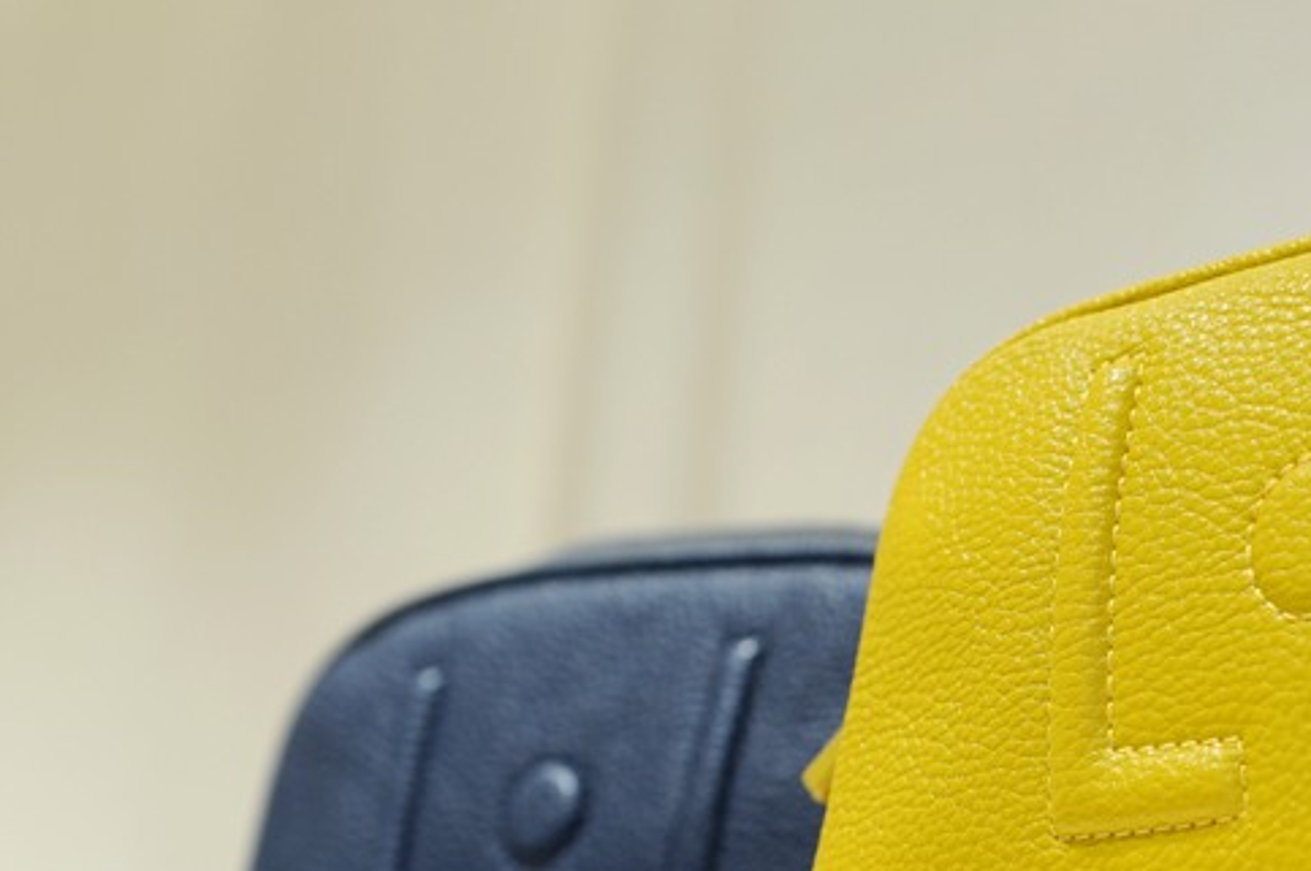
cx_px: 1186
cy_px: 739
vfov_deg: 12.8
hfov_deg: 19.0
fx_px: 3856
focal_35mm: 106
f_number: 4
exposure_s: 1/100
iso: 320
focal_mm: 50
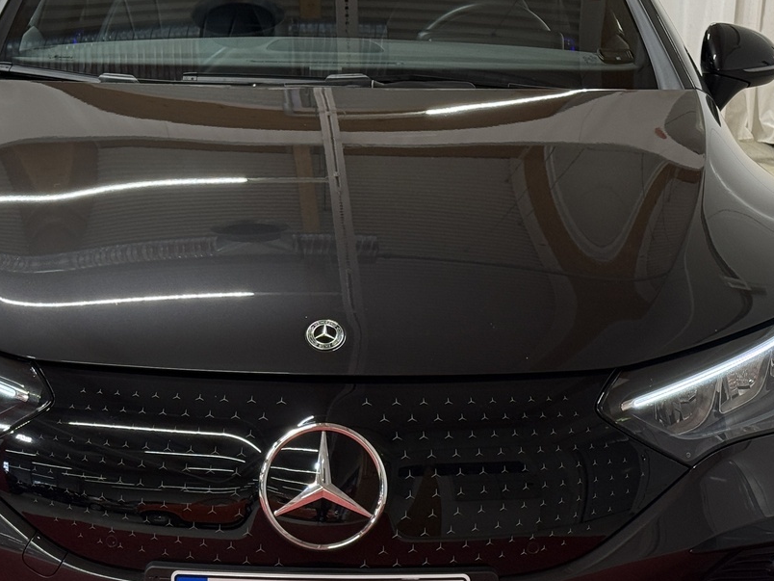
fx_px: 1923
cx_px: 315
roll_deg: -1.3
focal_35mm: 86
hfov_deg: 22.7
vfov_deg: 17.2
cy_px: 310
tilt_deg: -12.1
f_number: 1.78
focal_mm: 6.76
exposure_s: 1/58
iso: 100
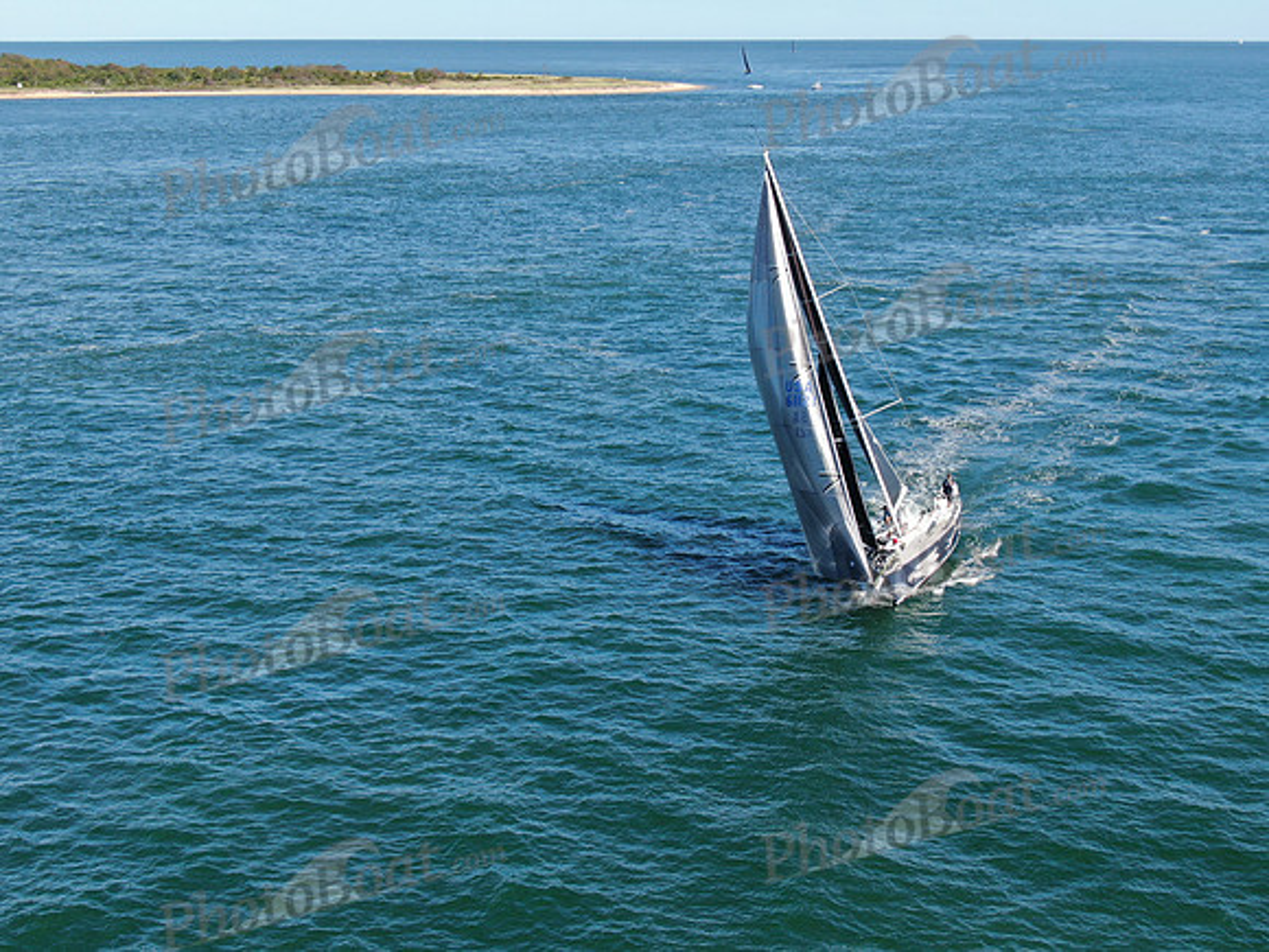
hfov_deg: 39.7
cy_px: 476
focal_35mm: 48
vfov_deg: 30.3
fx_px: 1760
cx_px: 634
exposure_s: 1/500
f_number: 3.8
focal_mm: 8.6
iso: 110
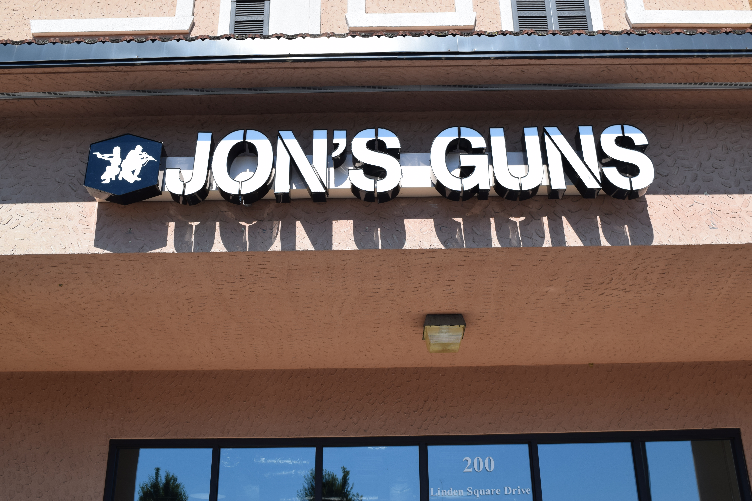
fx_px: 846
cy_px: 250
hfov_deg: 47.9
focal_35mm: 40
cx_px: 376
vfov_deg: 33.0
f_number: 10
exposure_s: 1/400
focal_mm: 27
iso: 200
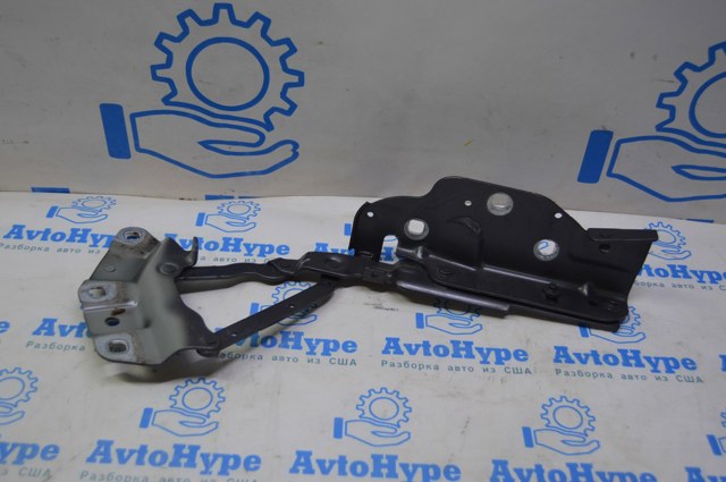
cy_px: 241
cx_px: 363
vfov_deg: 34.1
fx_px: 785
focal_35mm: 39
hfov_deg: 49.6
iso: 400
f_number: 4.5
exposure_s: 1/80
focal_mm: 26
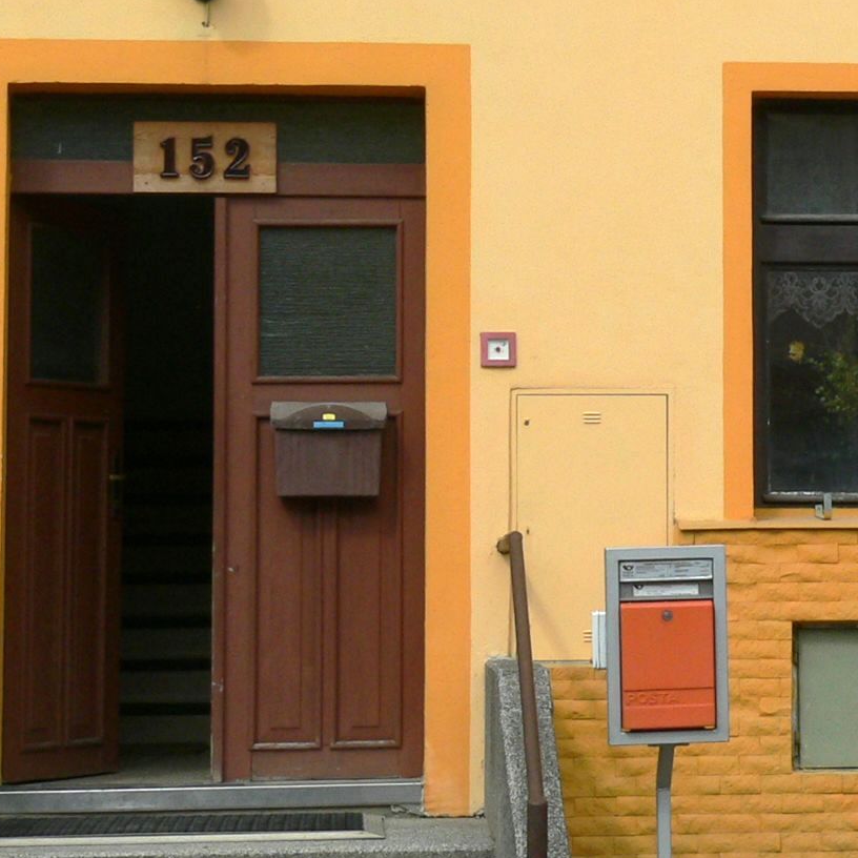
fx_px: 3421
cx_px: 808
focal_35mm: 122
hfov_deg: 14.1
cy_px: 315
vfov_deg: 14.3
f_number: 5.6
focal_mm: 9.2
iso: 100
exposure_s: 1/500
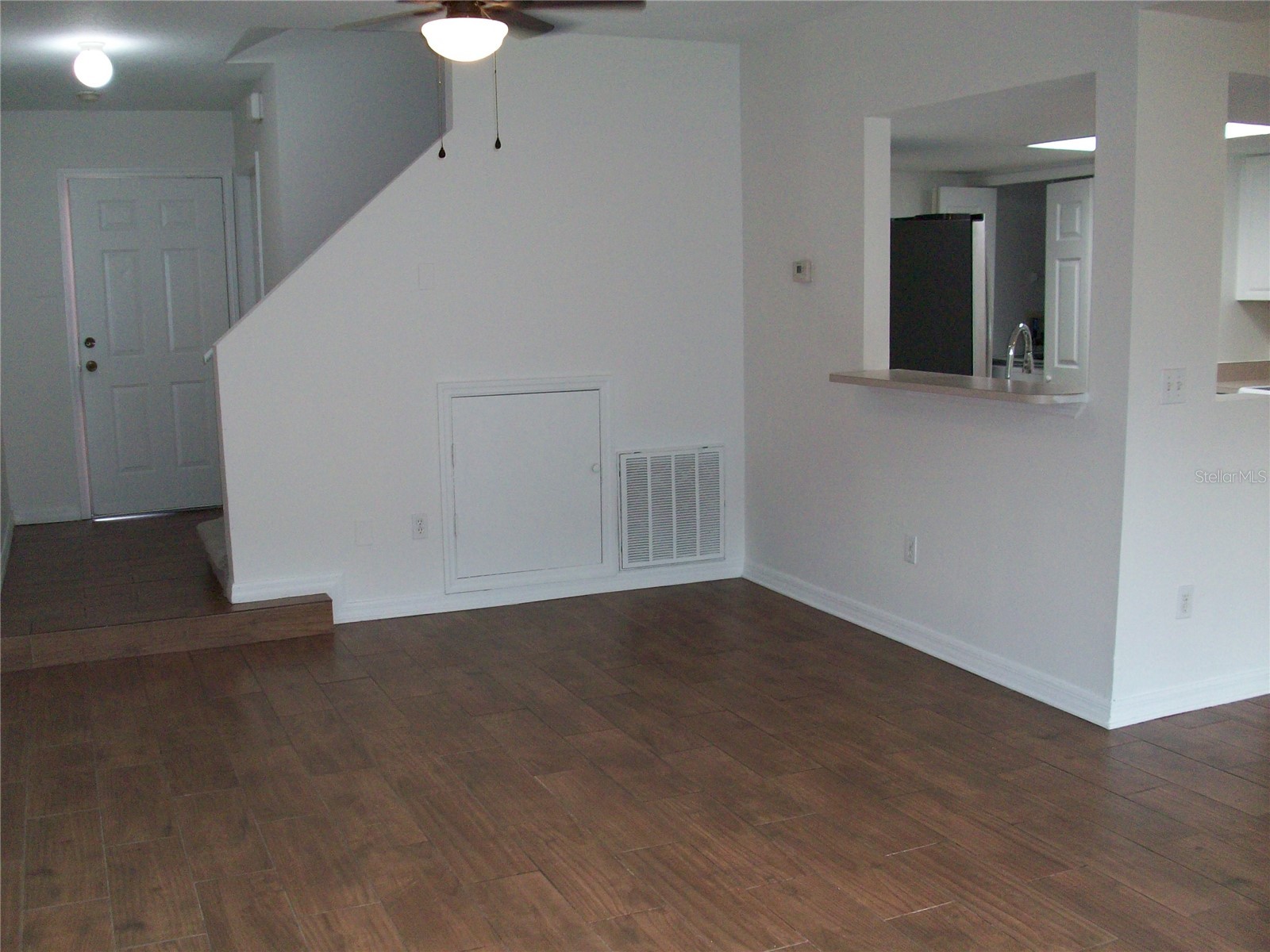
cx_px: 635
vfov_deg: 41.8
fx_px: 1247
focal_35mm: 34
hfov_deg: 54.0
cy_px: 476
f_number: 2.8
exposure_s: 1/60
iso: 160
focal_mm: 5.7
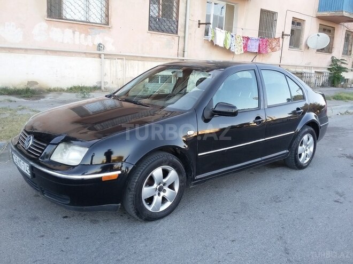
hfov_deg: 58.4
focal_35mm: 31
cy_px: 132
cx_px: 176
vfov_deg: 45.4
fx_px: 316
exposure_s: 1/100
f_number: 2.2
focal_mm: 3.3
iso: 80
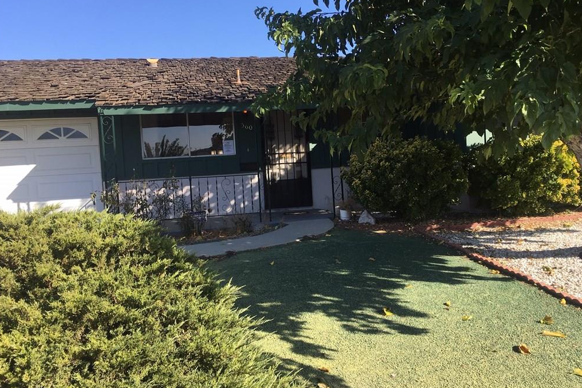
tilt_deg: +0.0
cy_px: 181
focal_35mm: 31
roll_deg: +2.7
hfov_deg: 60.3
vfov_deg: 42.3
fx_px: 501
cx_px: 293
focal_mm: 4.15
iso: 25
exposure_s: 1/732
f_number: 2.2
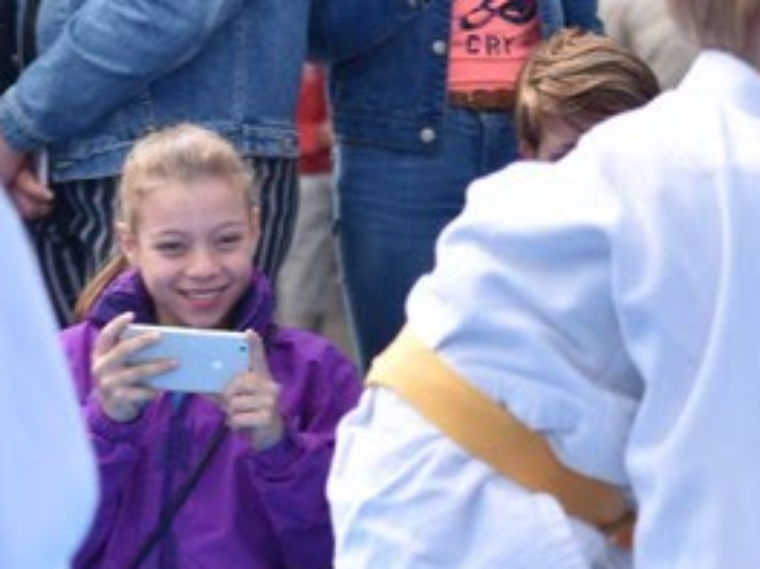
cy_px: 570
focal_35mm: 405
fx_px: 8888
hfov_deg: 4.9
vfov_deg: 3.7
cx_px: 965
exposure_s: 1/500
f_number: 4
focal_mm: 72
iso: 100
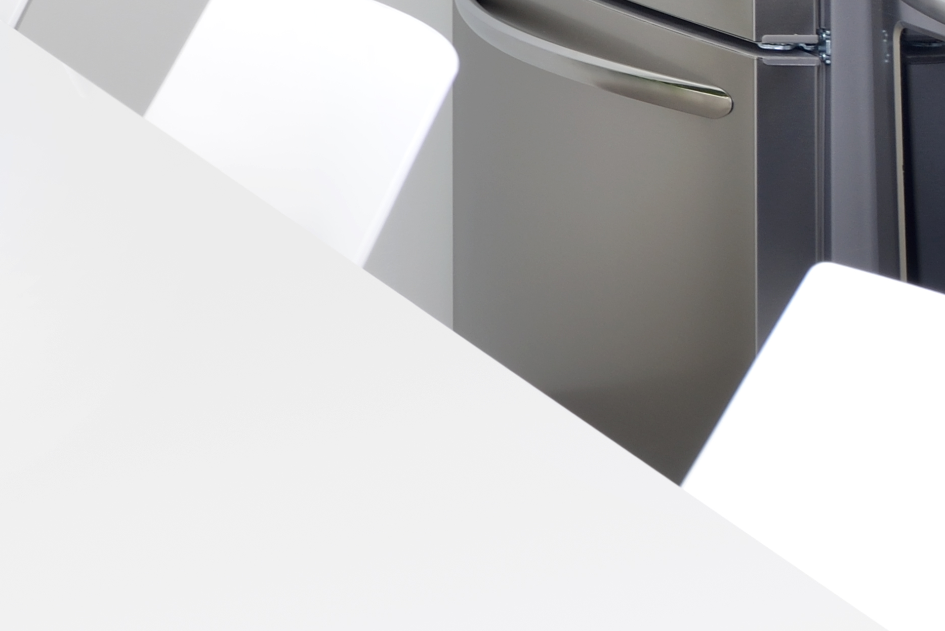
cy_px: -286
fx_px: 3623
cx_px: -868
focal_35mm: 138
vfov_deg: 9.7
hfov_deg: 13.1
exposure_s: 1/1.6
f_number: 10
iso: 100
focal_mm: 35
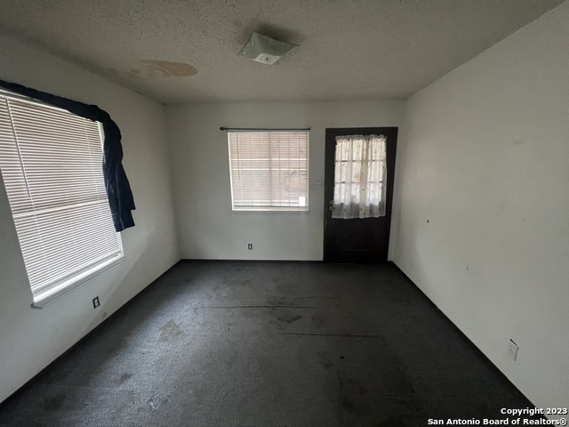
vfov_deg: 89.9
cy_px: 214
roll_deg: +0.8
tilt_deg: -11.9
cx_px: 284
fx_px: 214
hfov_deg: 106.2
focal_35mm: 13
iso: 400
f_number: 1.8
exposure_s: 1/60
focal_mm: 1.57
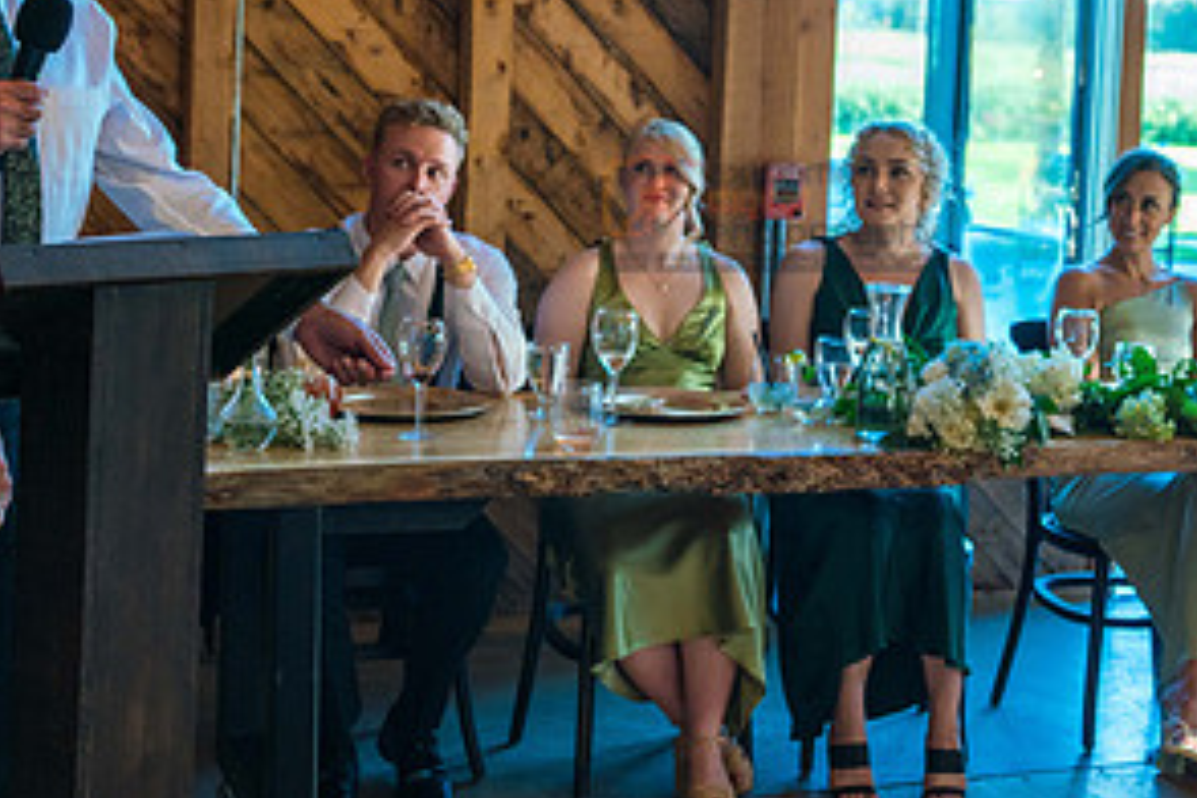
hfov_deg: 29.1
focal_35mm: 69
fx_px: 2294
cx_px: 778
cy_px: 210
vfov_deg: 19.6
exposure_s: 1/400
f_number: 2.8
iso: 1000
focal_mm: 35
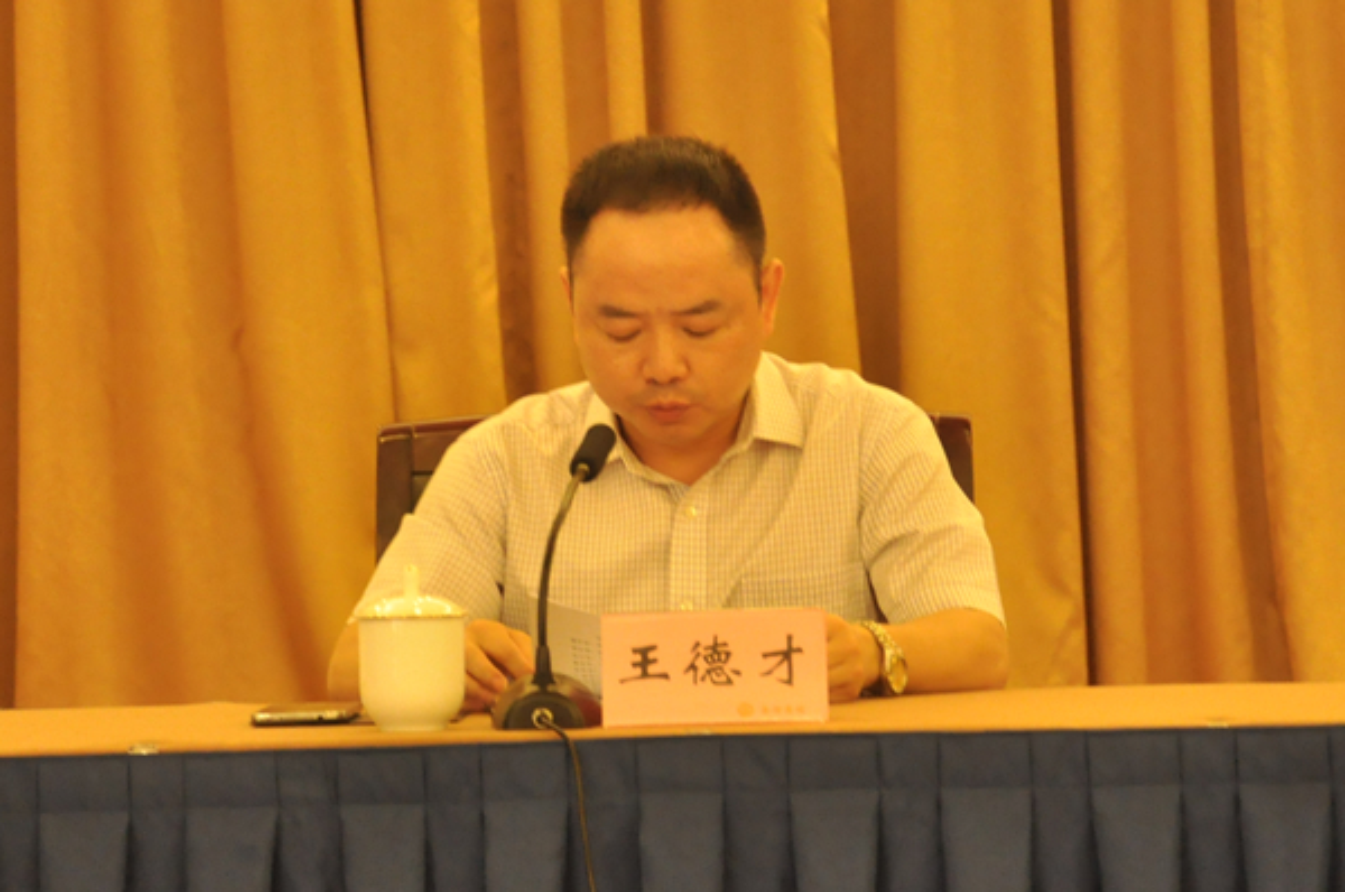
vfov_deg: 11.4
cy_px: 446
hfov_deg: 17.1
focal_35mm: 120
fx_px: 4476
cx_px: 672
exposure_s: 1/30
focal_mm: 80
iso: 1600
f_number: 5.3
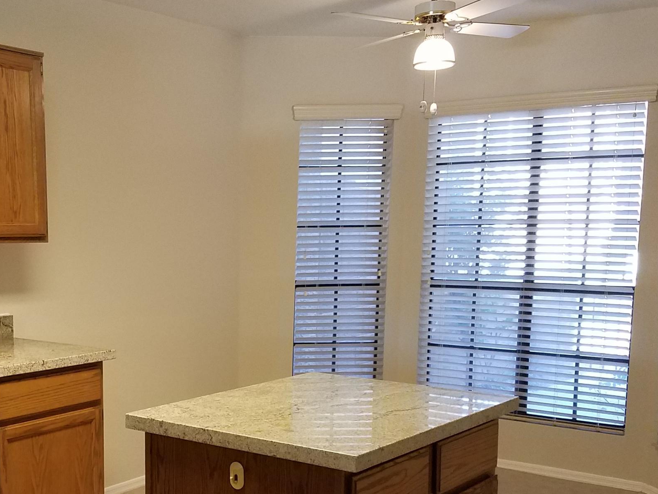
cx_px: 199
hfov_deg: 38.3
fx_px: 931
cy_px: 325
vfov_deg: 29.5
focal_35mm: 49
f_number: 1.7
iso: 200
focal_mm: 4.2
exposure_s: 1/60
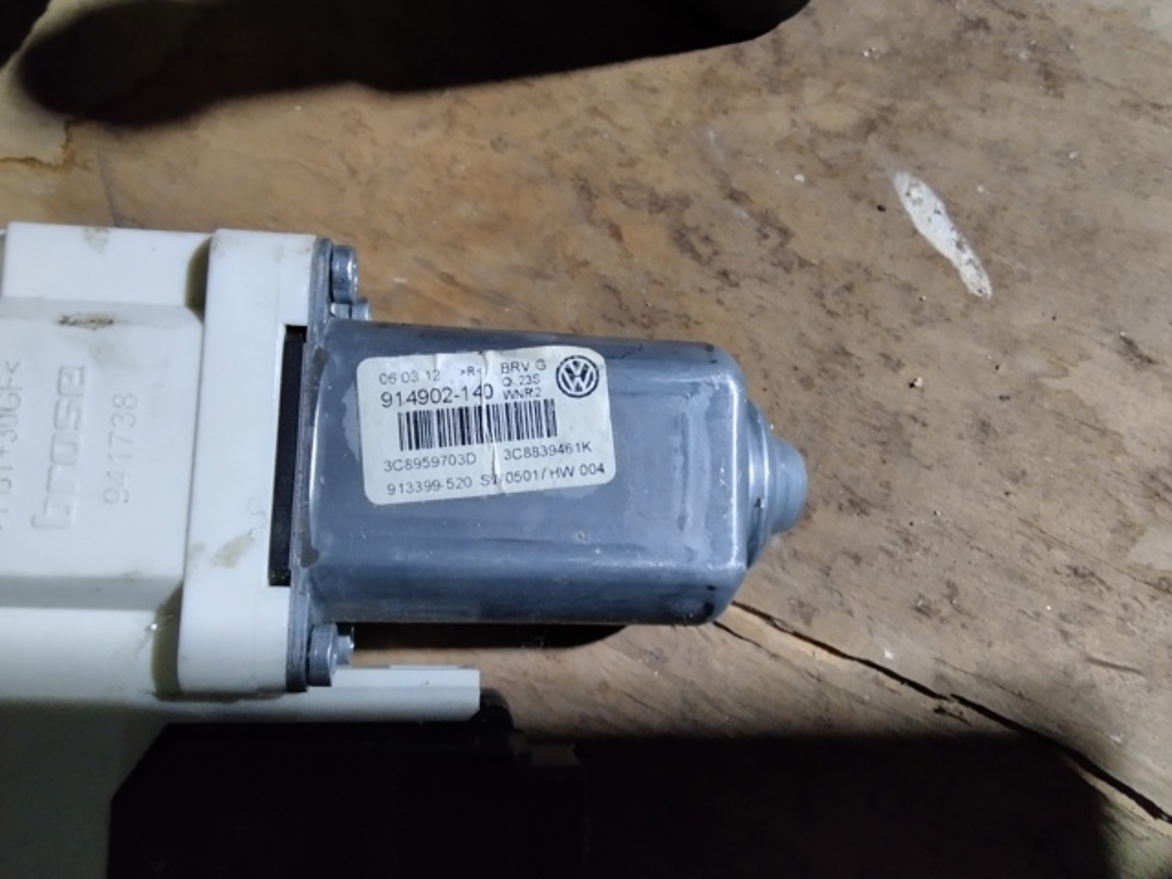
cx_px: 586
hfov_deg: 67.3
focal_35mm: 26
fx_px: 880
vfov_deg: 53.1
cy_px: 440
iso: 237
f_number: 2
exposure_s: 1/50
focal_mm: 2.78
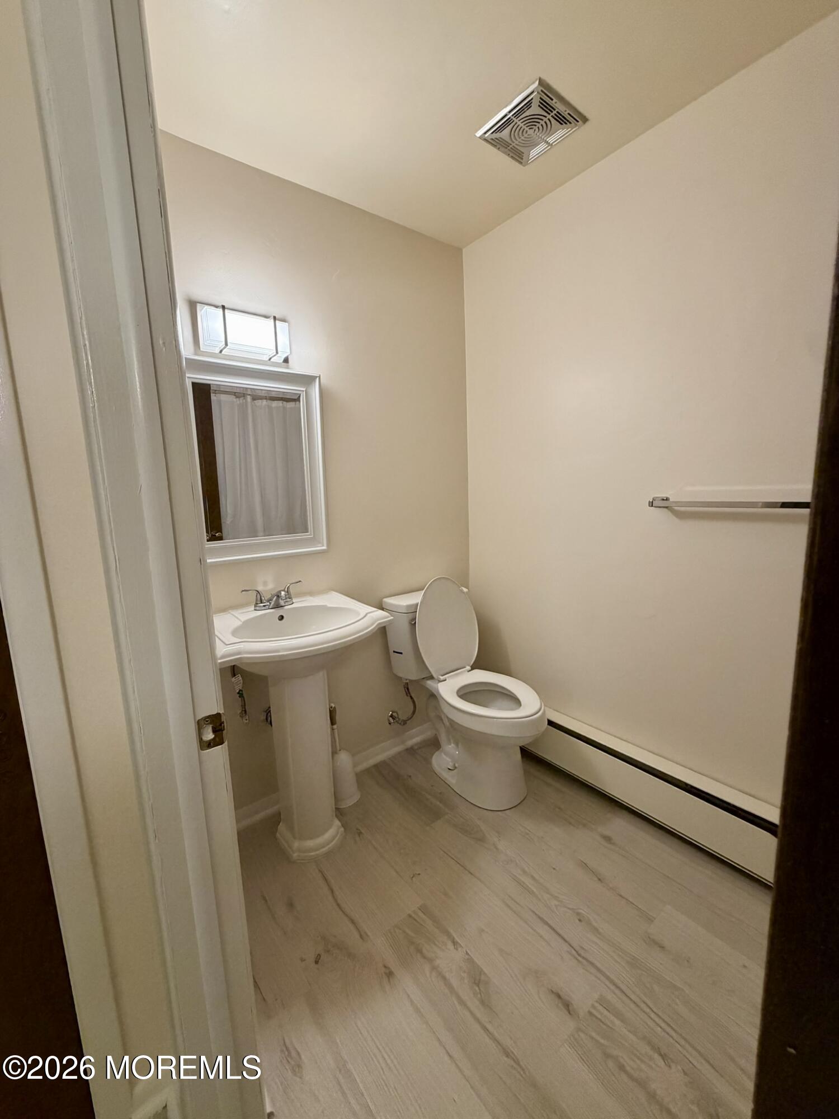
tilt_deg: -8.5
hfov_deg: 85.7
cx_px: 420
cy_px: 560
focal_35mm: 14
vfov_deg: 102.1
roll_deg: +2.0
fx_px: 452
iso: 320
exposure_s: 1/120
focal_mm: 2.22
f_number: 2.2
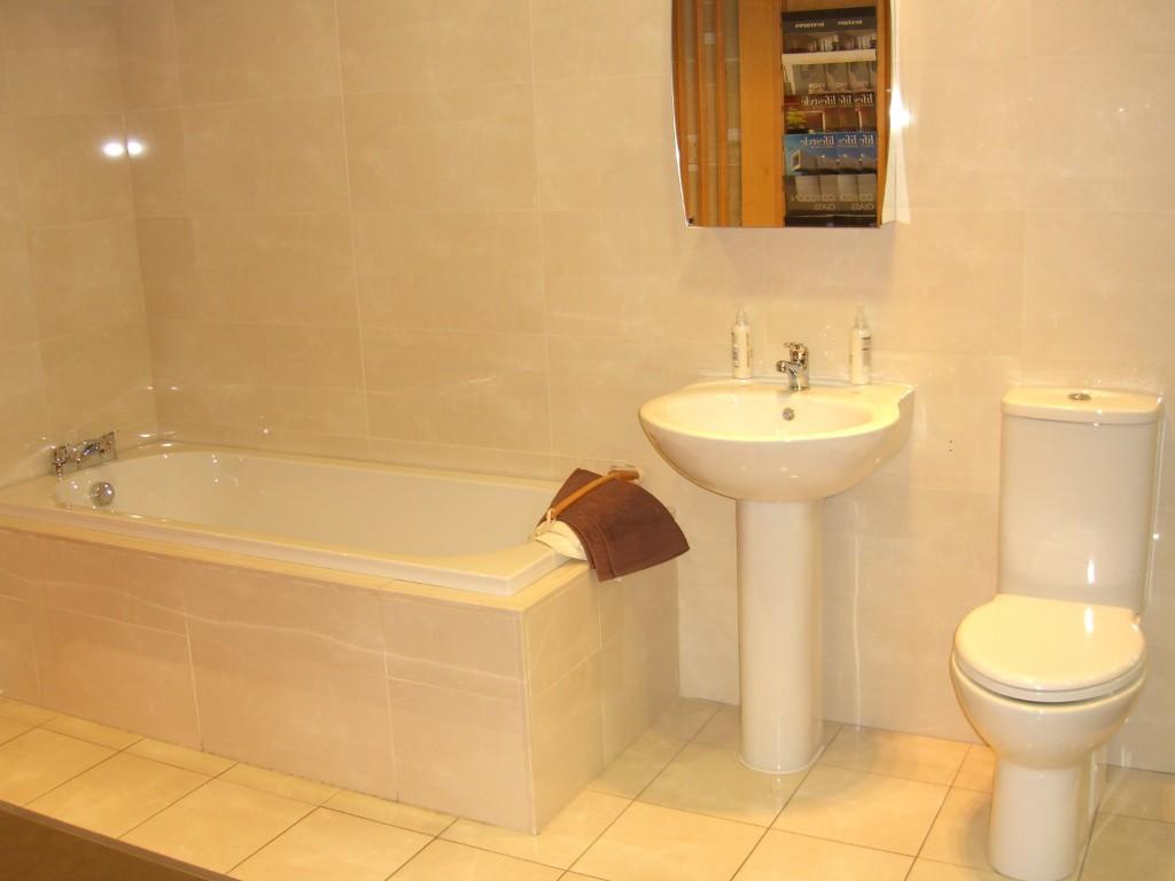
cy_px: 440
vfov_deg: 37.7
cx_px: 588
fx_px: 1290
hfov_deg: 49.0
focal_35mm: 38
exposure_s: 1/60
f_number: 2.8
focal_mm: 7.9
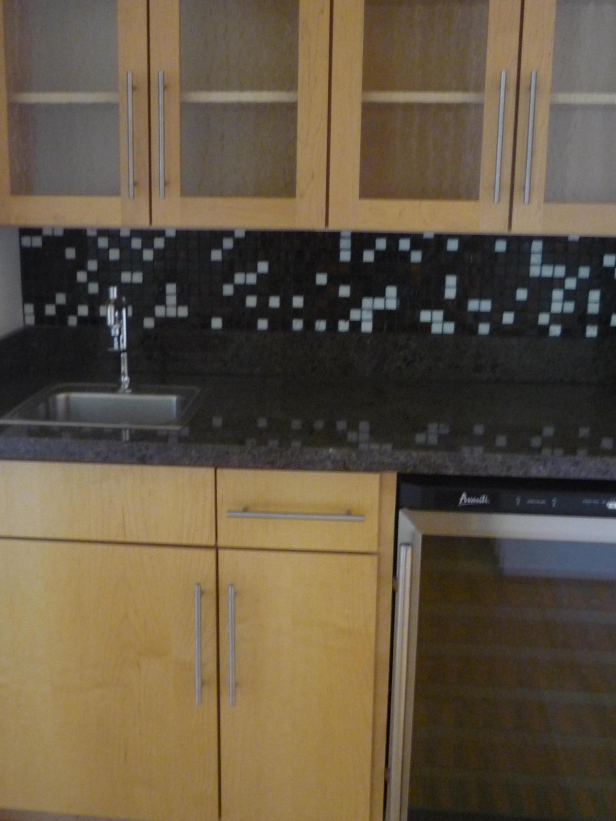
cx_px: 270
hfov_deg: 36.8
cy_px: 409
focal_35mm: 39
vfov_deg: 47.9
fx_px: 925
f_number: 2.8
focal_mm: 5.5
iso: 400
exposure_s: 1/8
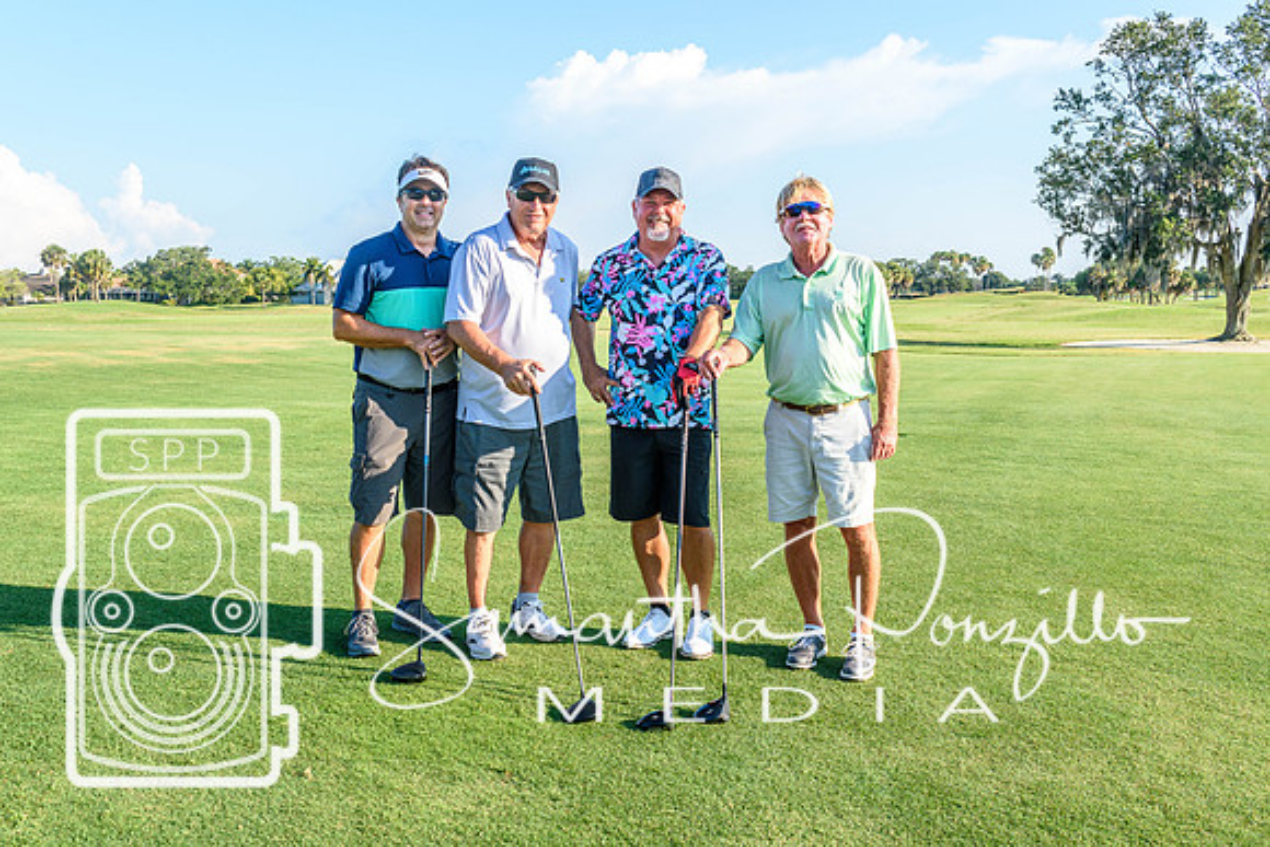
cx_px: 635
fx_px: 1376
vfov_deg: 34.2
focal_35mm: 39
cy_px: 424
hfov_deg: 49.5
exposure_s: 1/320
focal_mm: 26
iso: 200
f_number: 9
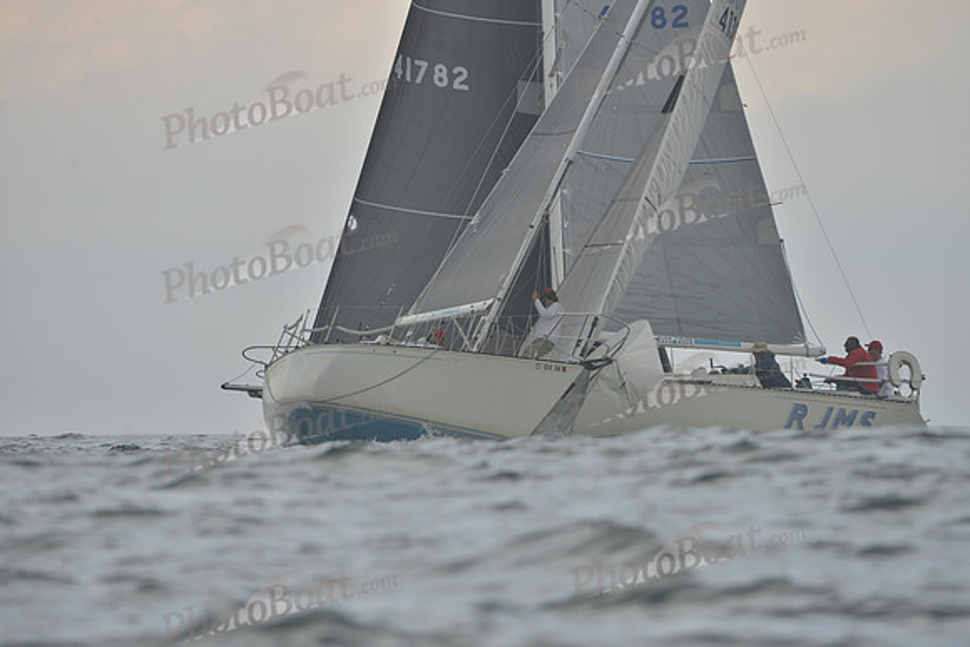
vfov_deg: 3.4
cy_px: 324
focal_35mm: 400
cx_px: 485
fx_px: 10780
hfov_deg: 5.2
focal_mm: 400
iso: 280
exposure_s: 1/800
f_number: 7.1
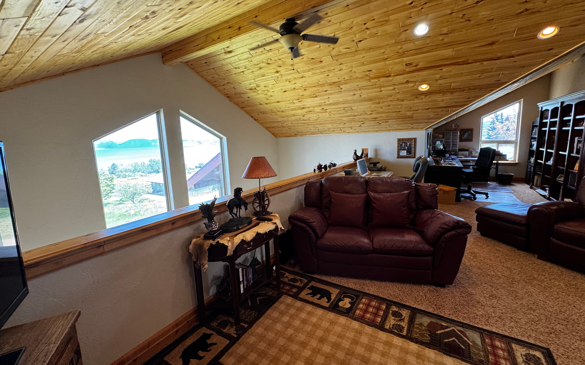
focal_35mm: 15
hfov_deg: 101.5
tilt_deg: -7.3
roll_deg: +2.0
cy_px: 172
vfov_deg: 74.7
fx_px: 239
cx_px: 292
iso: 160
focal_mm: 2.22
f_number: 2.2
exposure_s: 1/120
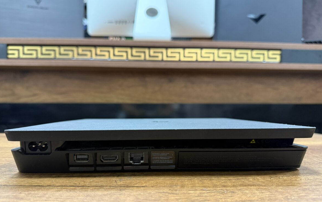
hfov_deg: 70.4
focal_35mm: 26
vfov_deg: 47.5
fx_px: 228
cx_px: 158
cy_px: 115
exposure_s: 1/50
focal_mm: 6.76
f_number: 1.78
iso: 500
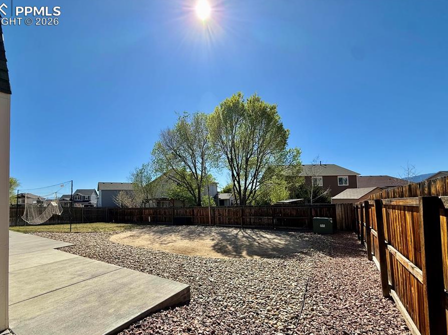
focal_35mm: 16
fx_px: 207
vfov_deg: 77.7
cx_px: 216
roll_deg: +1.7
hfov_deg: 94.5
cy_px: 189
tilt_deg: +2.7
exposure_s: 1/2165
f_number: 2.2
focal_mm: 2.22
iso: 50
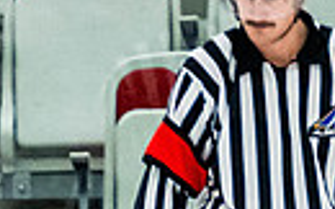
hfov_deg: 1.2
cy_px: 397
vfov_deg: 0.7
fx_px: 16374
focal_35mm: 1795
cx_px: -116
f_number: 2.8
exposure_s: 1/640
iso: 3200
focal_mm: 165
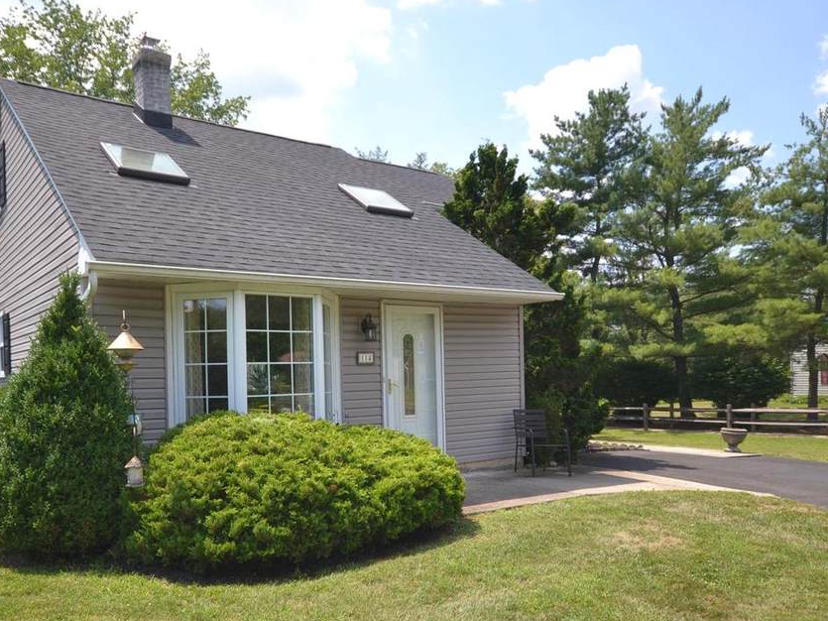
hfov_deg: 61.7
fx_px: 687
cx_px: 337
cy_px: 383
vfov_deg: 48.2
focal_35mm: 29
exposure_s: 1/320
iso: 100
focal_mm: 13
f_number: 4.5
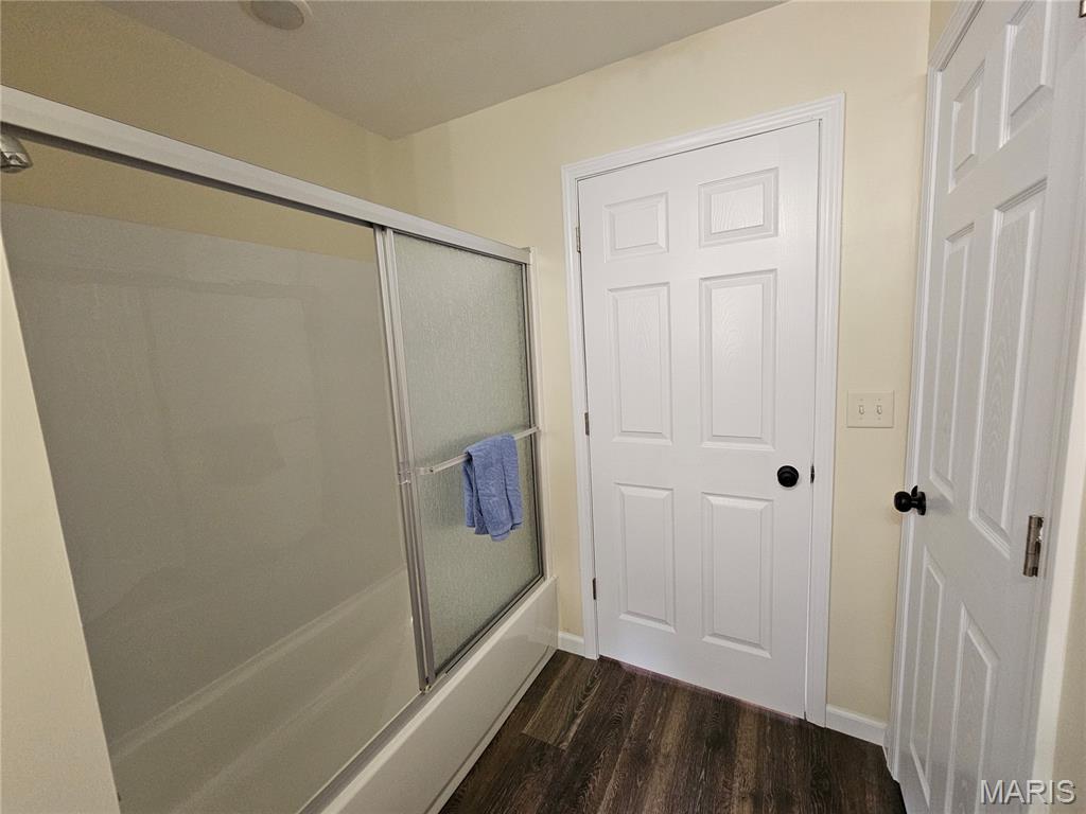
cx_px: 543
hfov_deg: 106.2
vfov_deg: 89.9
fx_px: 408
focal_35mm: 13
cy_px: 407
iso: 400
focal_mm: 2.2
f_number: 2.2
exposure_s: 1/60
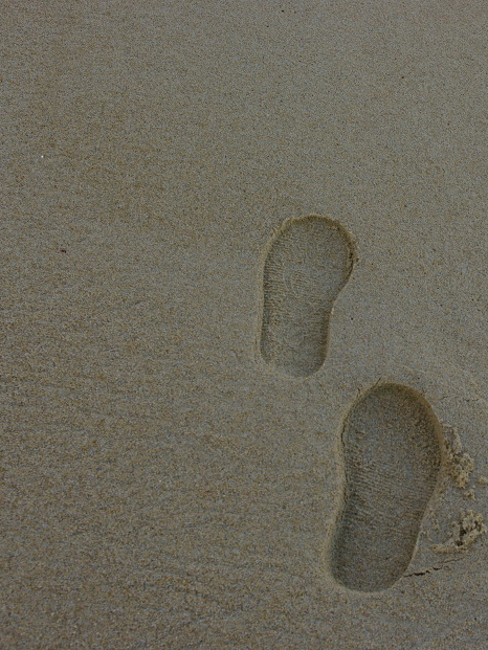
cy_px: 328
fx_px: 1353
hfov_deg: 20.3
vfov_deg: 27.0
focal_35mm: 72
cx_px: 368
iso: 200
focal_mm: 32.5
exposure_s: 1/180
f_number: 6.7
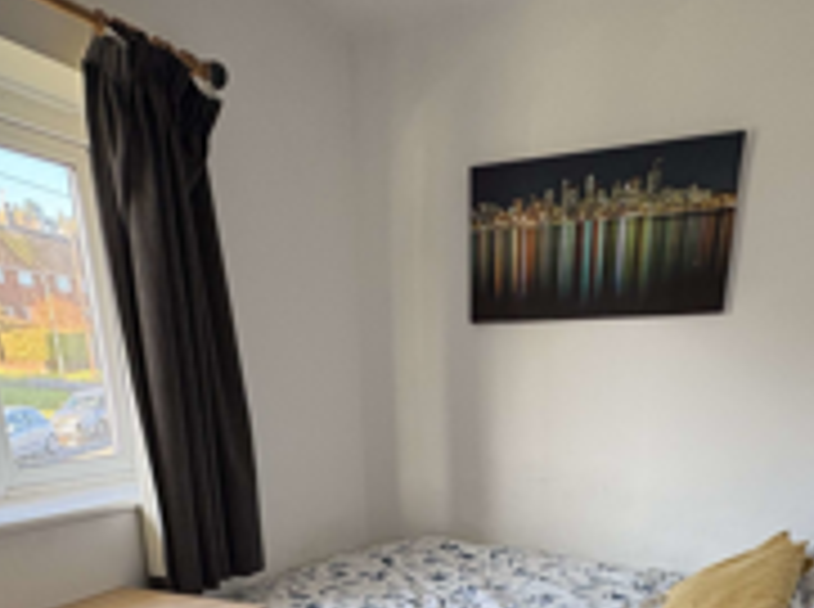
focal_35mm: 31
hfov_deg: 58.4
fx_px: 728
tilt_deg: -21.6
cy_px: 662
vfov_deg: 38.0
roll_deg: -0.1
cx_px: 436
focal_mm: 2.22
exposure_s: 1/99
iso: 200
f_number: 2.2
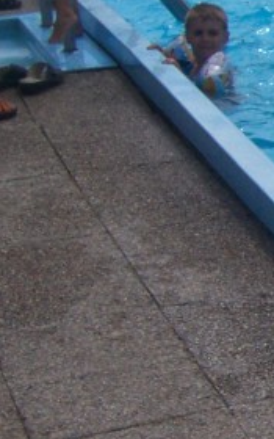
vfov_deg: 15.8
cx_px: 725
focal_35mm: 132
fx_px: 1577
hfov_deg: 8.7
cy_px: 299
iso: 80
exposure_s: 1/707
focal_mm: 5.6
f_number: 5.1
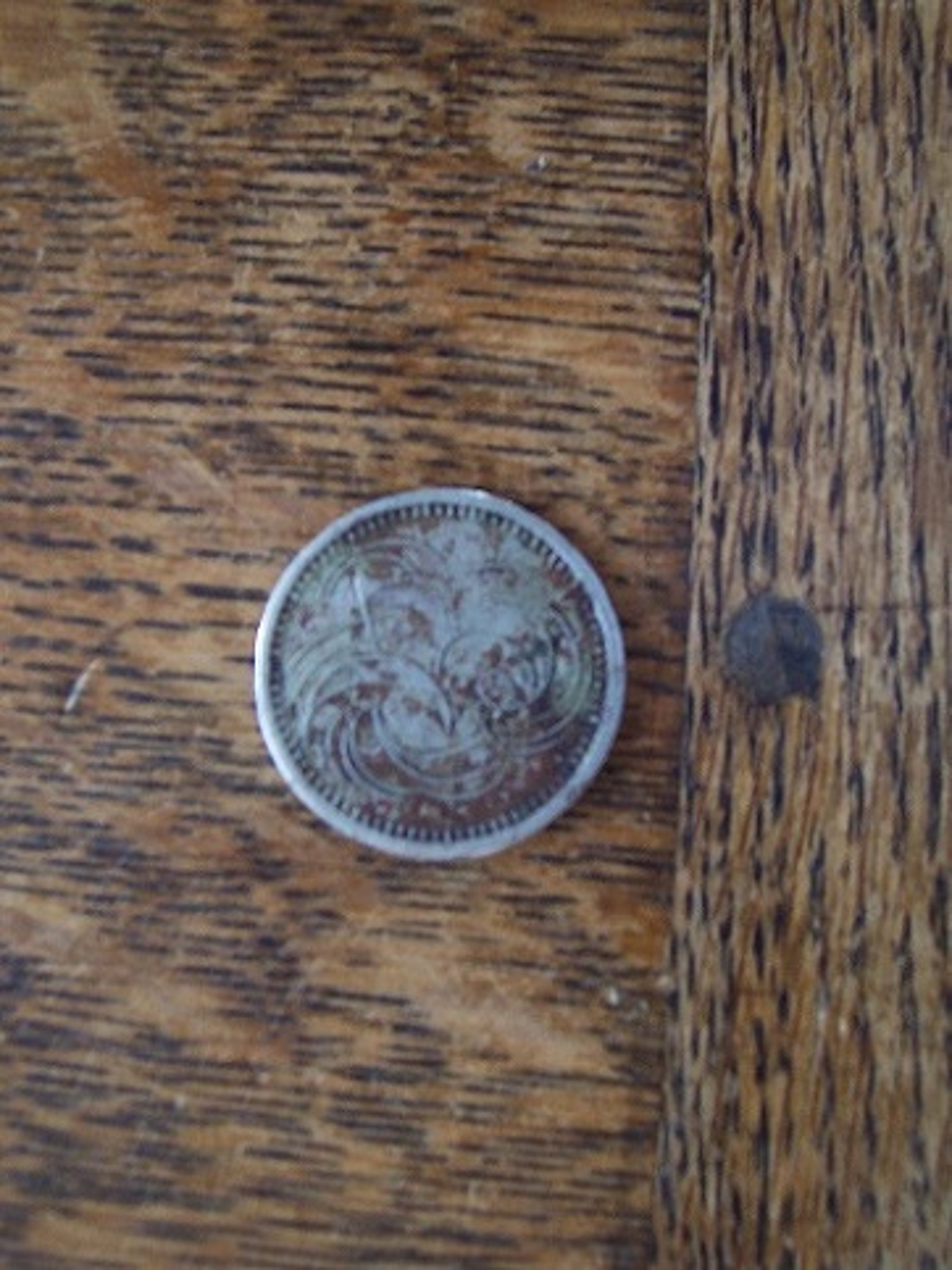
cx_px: 476
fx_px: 1357
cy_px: 635
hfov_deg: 38.6
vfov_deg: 50.1
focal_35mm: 37
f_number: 2.8
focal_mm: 5.6
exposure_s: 1/8
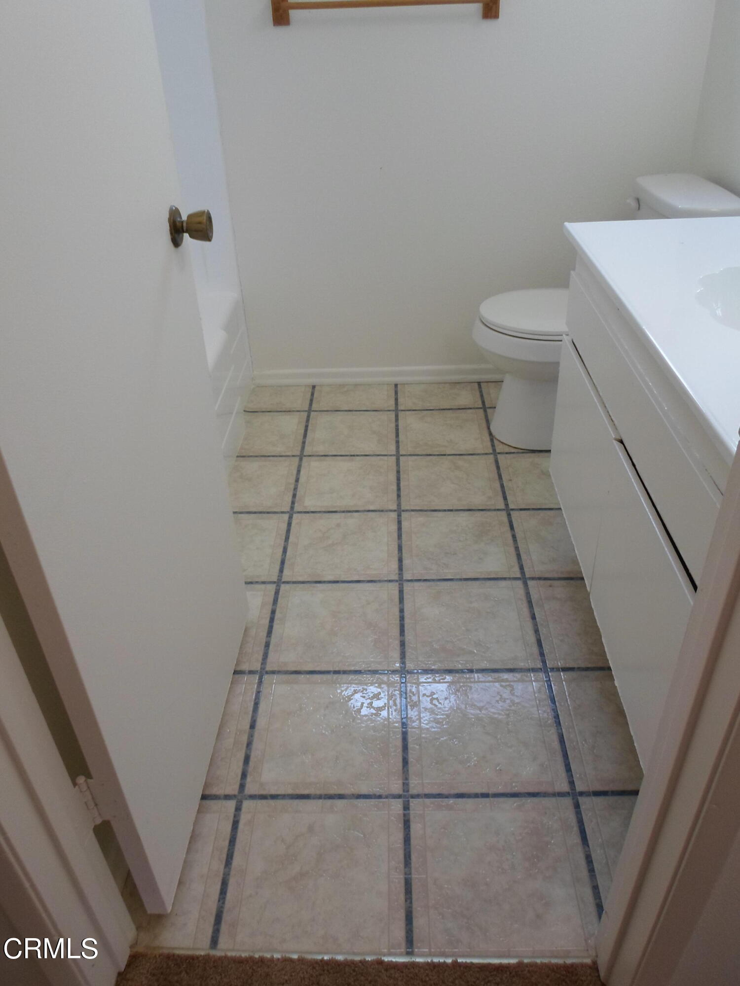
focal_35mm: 25
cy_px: 493
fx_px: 713
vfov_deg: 69.4
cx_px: 370
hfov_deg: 54.9
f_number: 2.5
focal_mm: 4.5
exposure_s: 1/45
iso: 80
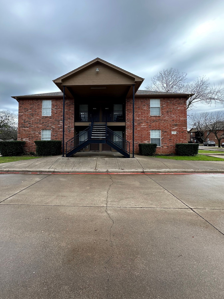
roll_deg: -0.5
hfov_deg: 77.8
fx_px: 138
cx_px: 98
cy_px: 136
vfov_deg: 94.3
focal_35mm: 16
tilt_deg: +3.2
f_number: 2.2
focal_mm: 2.22
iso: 40
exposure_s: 1/146
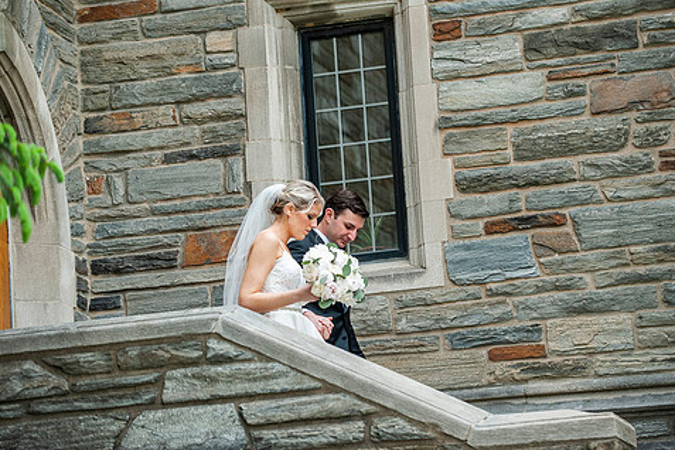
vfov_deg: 9.7
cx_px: 341
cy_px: 194
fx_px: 2644
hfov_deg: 14.6
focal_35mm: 141
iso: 1600
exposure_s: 1/4000
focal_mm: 116
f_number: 2.8
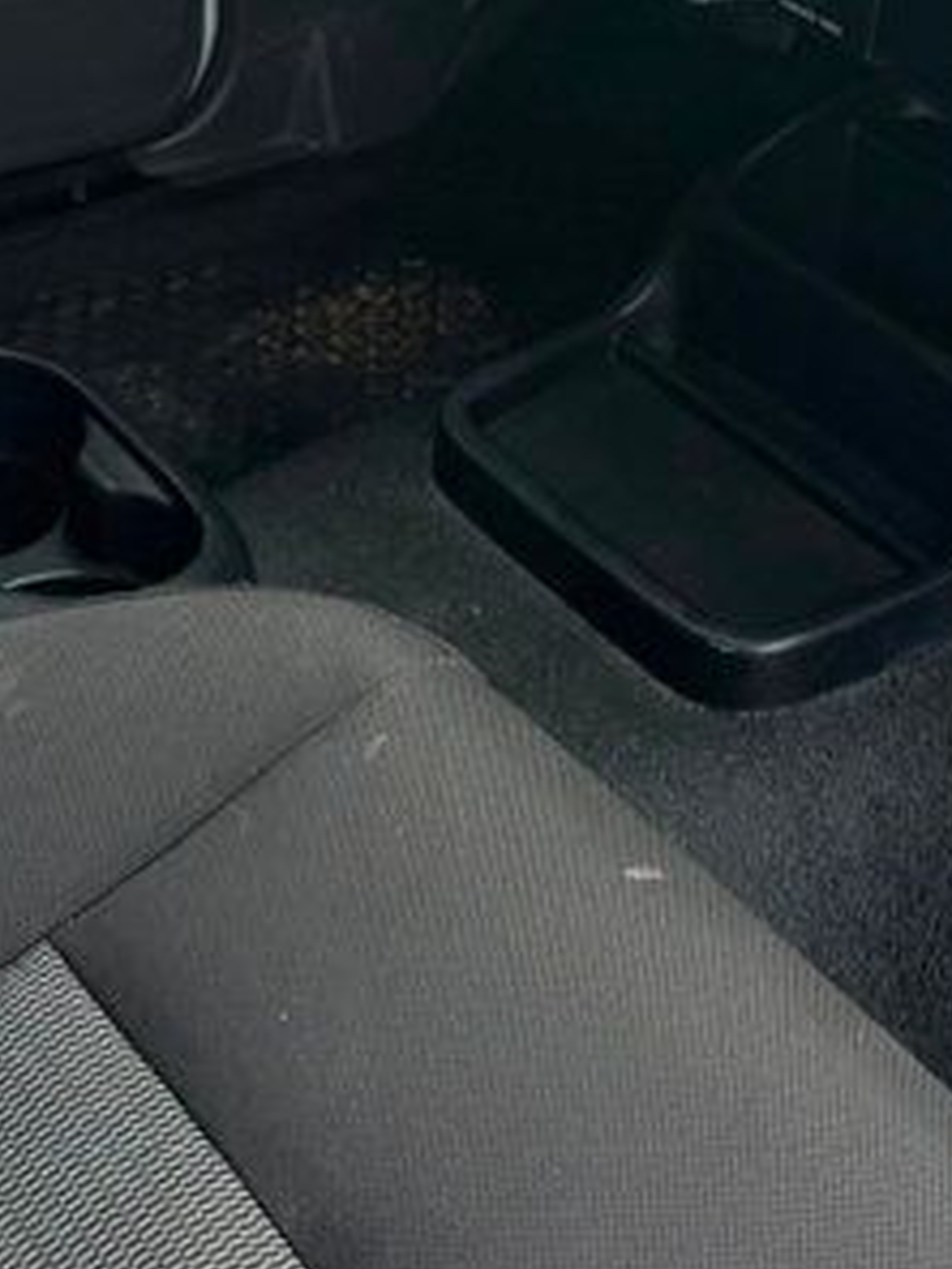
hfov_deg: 17.6
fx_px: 3044
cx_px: 806
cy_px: -352
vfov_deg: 21.4
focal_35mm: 83
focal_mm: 6.76
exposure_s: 1/1211
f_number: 1.78
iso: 100
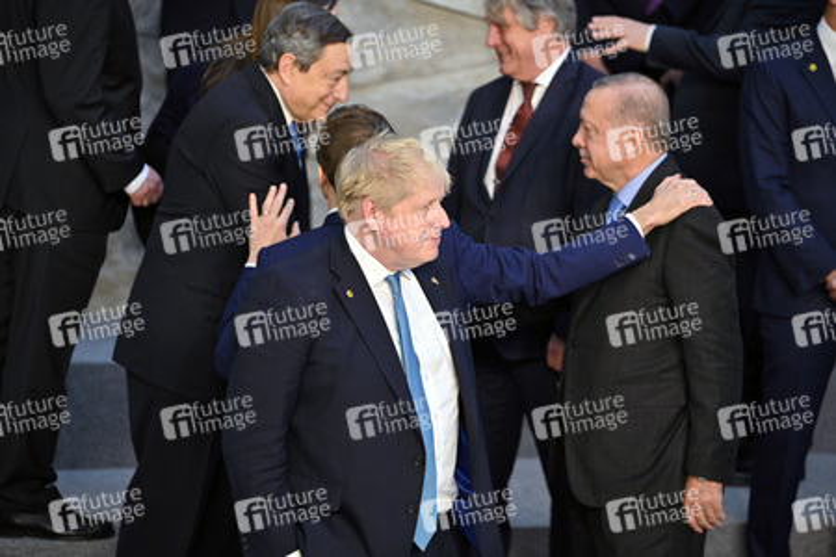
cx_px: 418
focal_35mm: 135
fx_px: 3135
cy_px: 278
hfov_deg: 15.2
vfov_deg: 10.2
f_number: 2.8
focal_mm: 135
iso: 400
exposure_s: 1/400
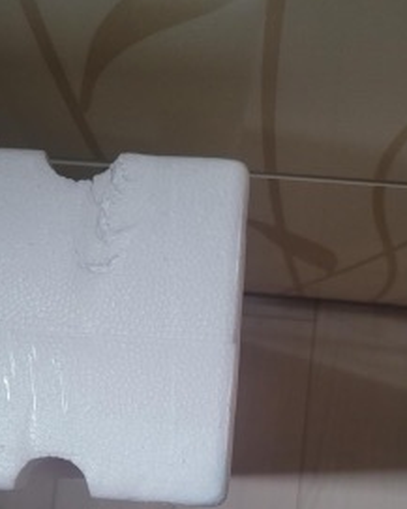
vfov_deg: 39.9
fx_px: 677
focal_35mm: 45
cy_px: 389
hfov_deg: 33.0
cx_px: 120
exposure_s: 1/30
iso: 500
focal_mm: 5.4
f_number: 1.8
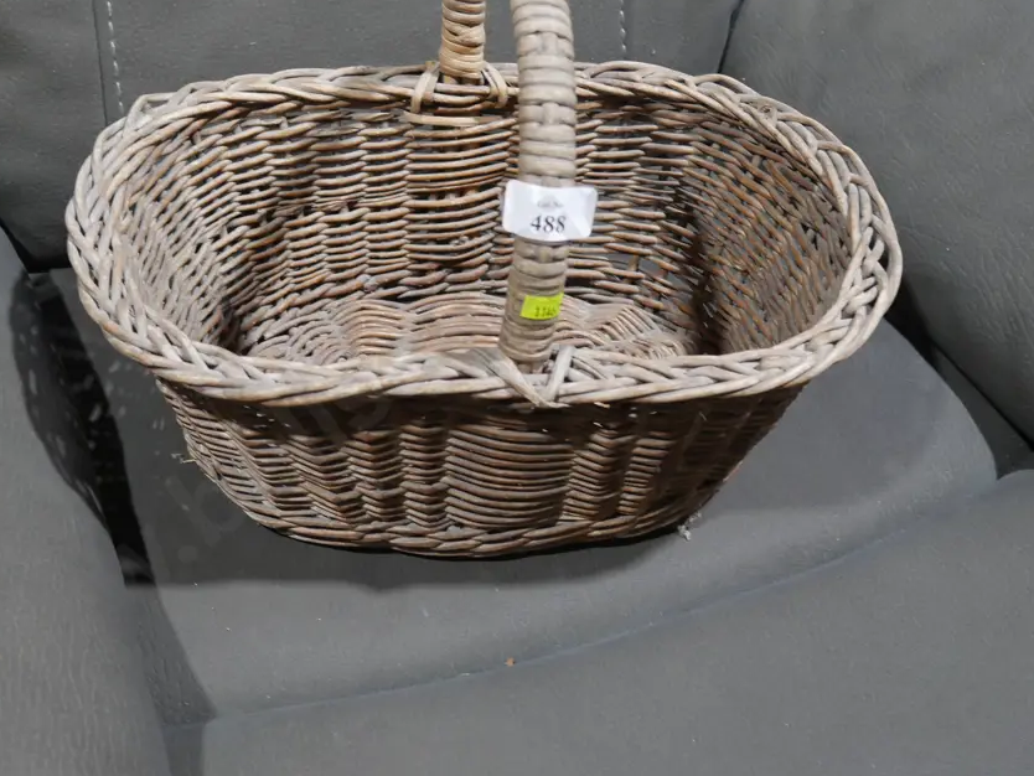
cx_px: 465
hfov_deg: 35.5
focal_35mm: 54
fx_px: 1613
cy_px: 320
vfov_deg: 27.0
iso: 800
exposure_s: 1/60
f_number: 4.7
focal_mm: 22
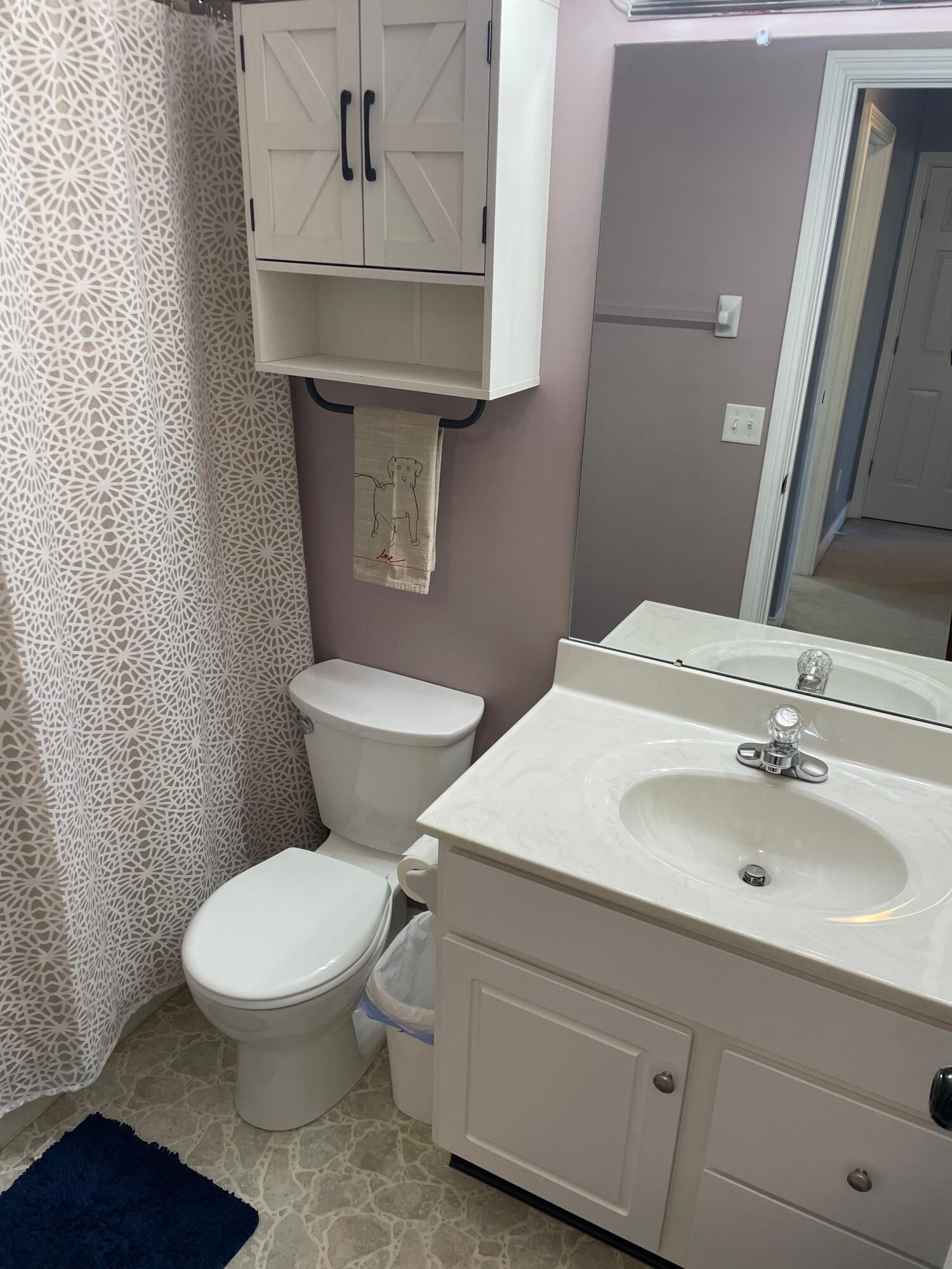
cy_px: 634
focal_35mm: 26
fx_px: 953
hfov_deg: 53.1
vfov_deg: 67.3
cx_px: 476
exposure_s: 1/120
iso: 80
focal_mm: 4.2
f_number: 1.6
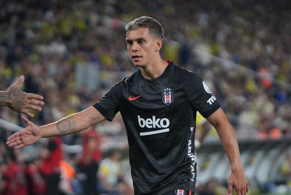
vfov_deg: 5.5
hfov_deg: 8.2
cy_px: 97
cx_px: 144
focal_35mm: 252
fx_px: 2039
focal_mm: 164
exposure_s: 1/3200
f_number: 2.8
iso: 2500
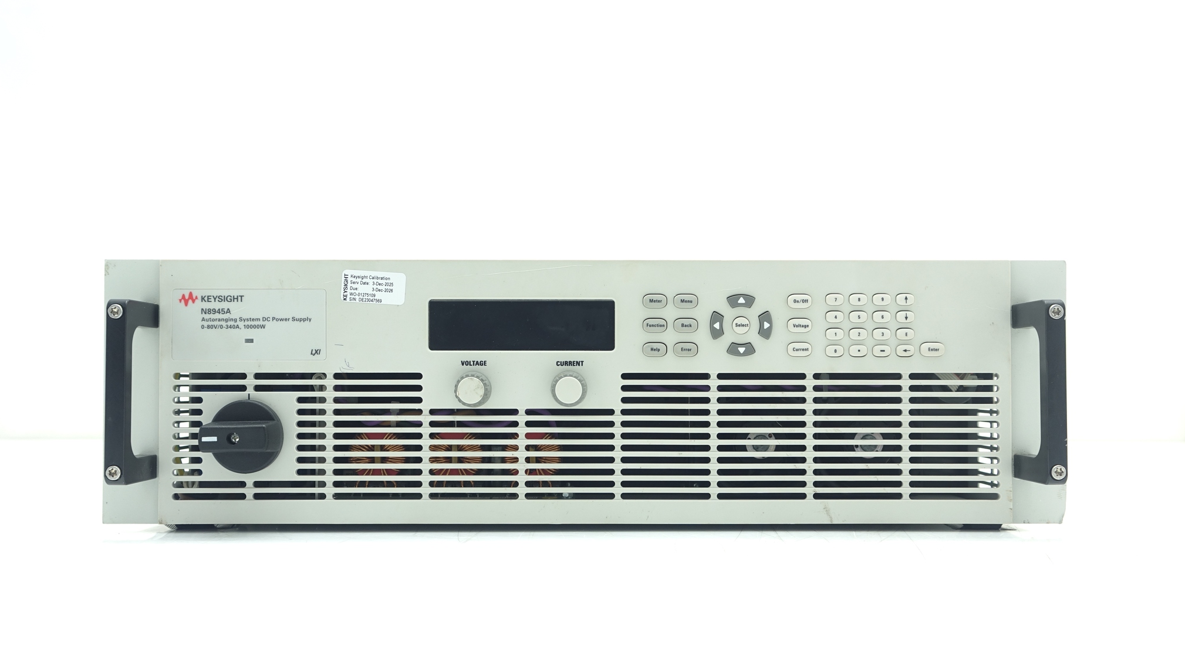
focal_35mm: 34
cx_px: 589
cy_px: 367
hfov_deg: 58.0
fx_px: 1068
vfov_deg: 34.6
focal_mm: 11.81
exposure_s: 1/8
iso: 80
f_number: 3.5
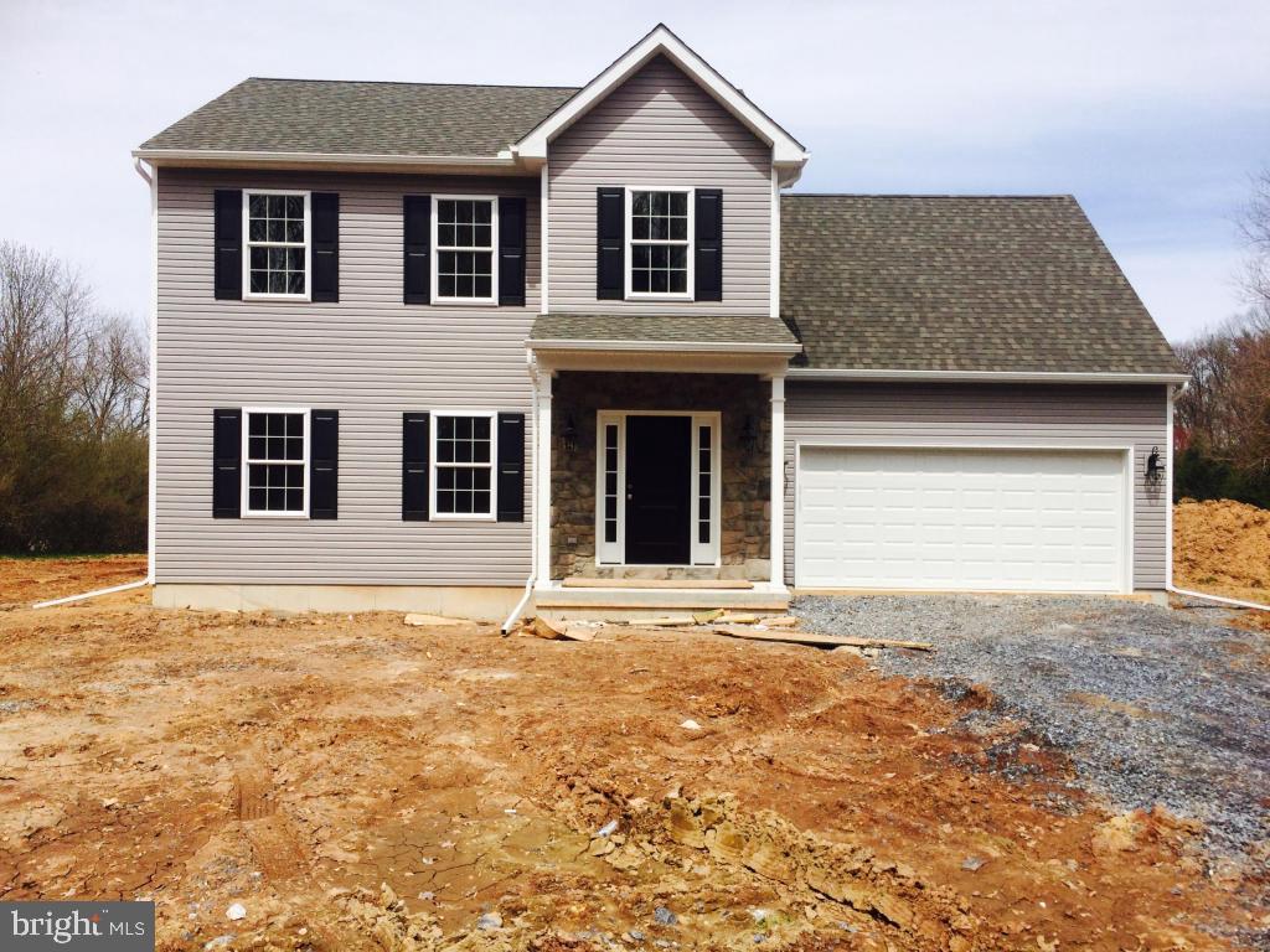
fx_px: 1064
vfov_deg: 48.2
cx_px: 635
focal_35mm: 29
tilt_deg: +0.7
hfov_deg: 61.7
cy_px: 476
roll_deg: +0.4
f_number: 2.2
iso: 32
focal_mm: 4.15
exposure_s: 1/3165
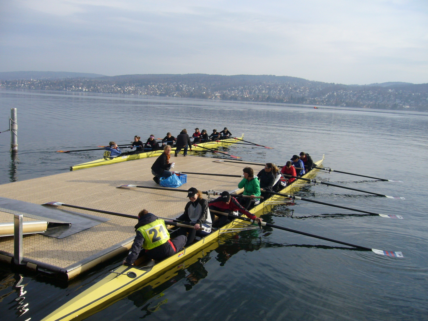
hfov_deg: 52.6
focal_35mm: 35
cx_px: 214
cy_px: 160
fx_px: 433
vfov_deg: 40.7
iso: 80
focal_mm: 5.8
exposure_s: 1/400
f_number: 5.6
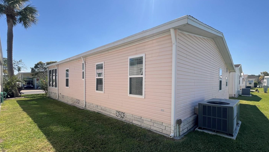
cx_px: 150
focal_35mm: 16
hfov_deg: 98.9
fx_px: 114
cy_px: 85
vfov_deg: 66.9
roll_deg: -0.8
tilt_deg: -2.1
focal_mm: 1.57
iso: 32
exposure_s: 1/1429
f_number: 1.8
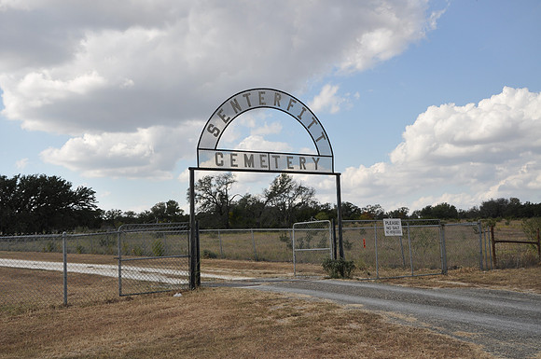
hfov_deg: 43.7
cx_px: 270
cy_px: 180
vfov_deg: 29.8
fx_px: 675
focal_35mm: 45
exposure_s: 1/200
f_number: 9
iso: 200
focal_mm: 30
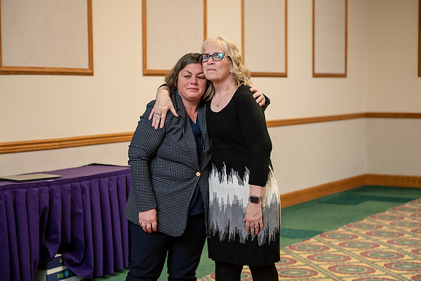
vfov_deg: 17.6
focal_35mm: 78
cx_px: 215
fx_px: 909
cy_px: 131
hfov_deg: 26.1
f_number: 3.2
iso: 1000
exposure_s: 1/125
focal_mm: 70
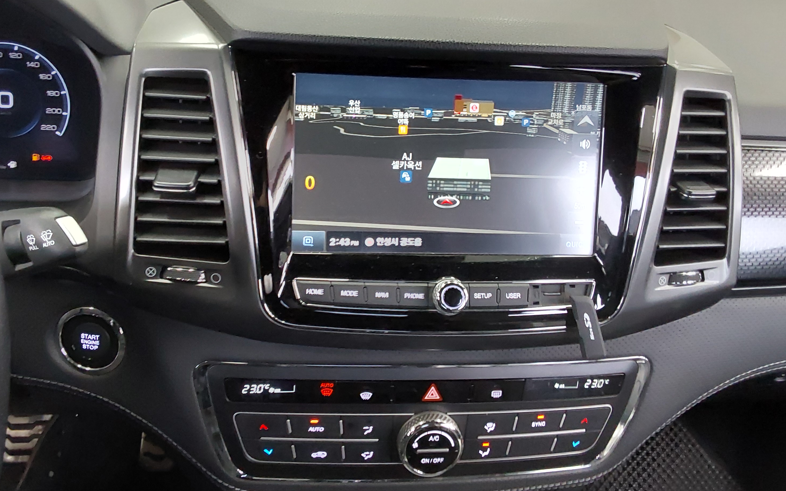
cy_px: 211
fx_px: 707
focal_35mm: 33
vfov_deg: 38.2
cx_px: 353
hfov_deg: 58.0
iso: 320
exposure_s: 1/30
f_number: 1.9
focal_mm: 2.91
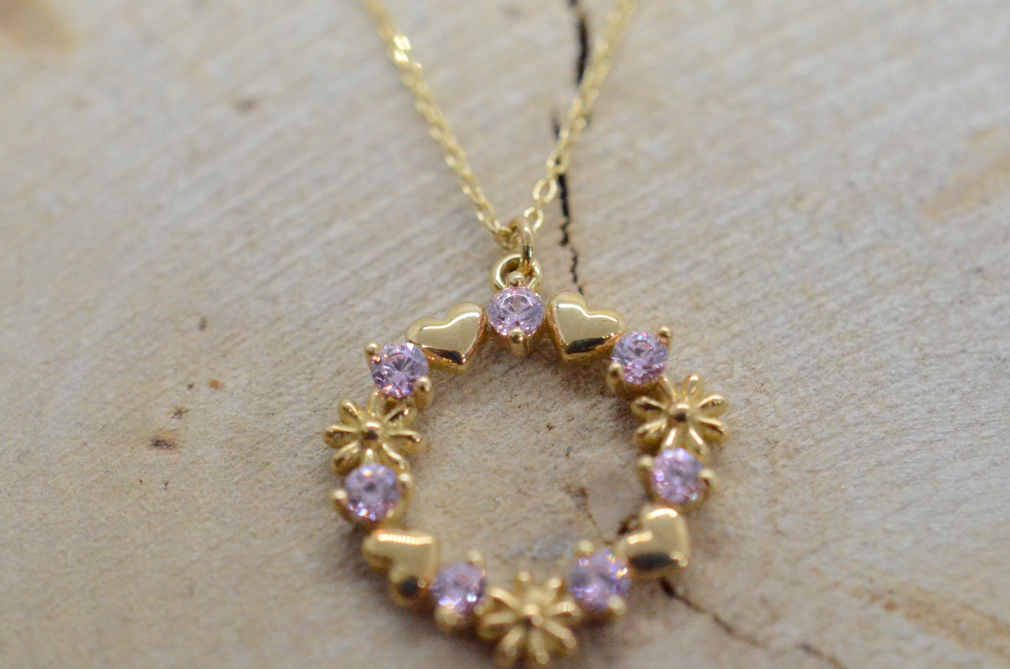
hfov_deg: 25.7
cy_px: 313
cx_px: 518
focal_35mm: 79
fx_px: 2212
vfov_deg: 17.2
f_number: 6.3
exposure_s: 1/2500
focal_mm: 40
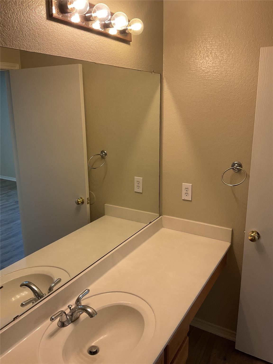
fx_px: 305
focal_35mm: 29
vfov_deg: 61.7
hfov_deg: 48.2
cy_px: 182
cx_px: 136
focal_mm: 3
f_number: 1.8
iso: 40
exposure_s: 1/60
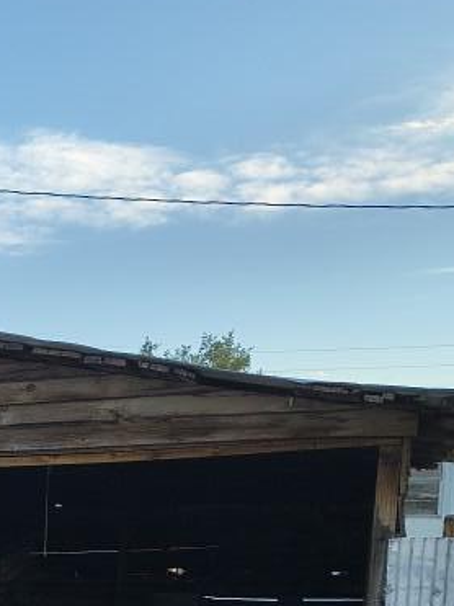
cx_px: -147
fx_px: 1207
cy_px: 737
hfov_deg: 19.5
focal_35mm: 69
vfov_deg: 25.2
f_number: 1.7
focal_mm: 4.68
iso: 100
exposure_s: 1/389
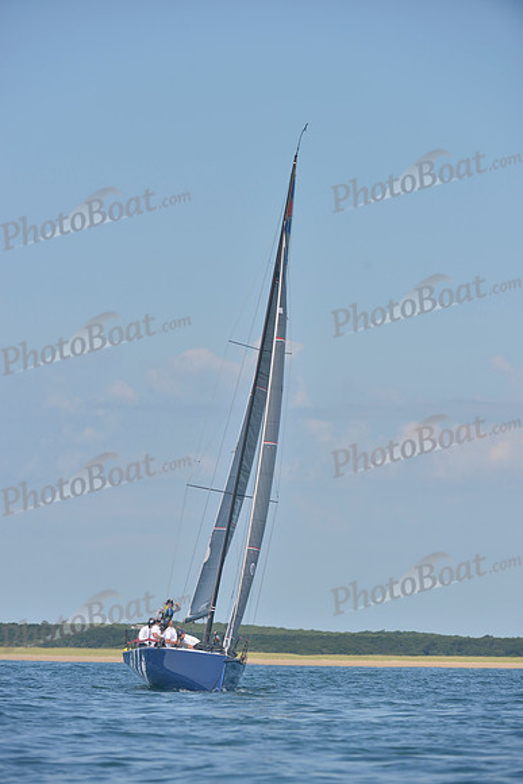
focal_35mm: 200
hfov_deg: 6.9
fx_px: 4355
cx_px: 262
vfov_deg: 10.3
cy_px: 392
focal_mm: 200
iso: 280
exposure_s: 1/1600
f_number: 7.1
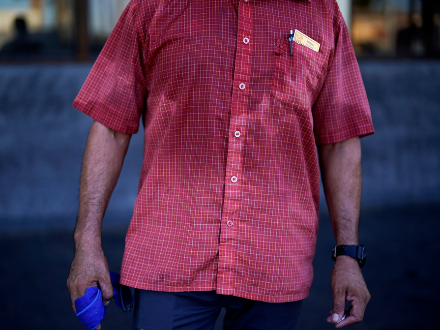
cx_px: 198
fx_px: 699
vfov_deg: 26.6
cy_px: 167
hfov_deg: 34.9
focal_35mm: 55
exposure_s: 1/1600
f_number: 1.2
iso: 100
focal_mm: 50
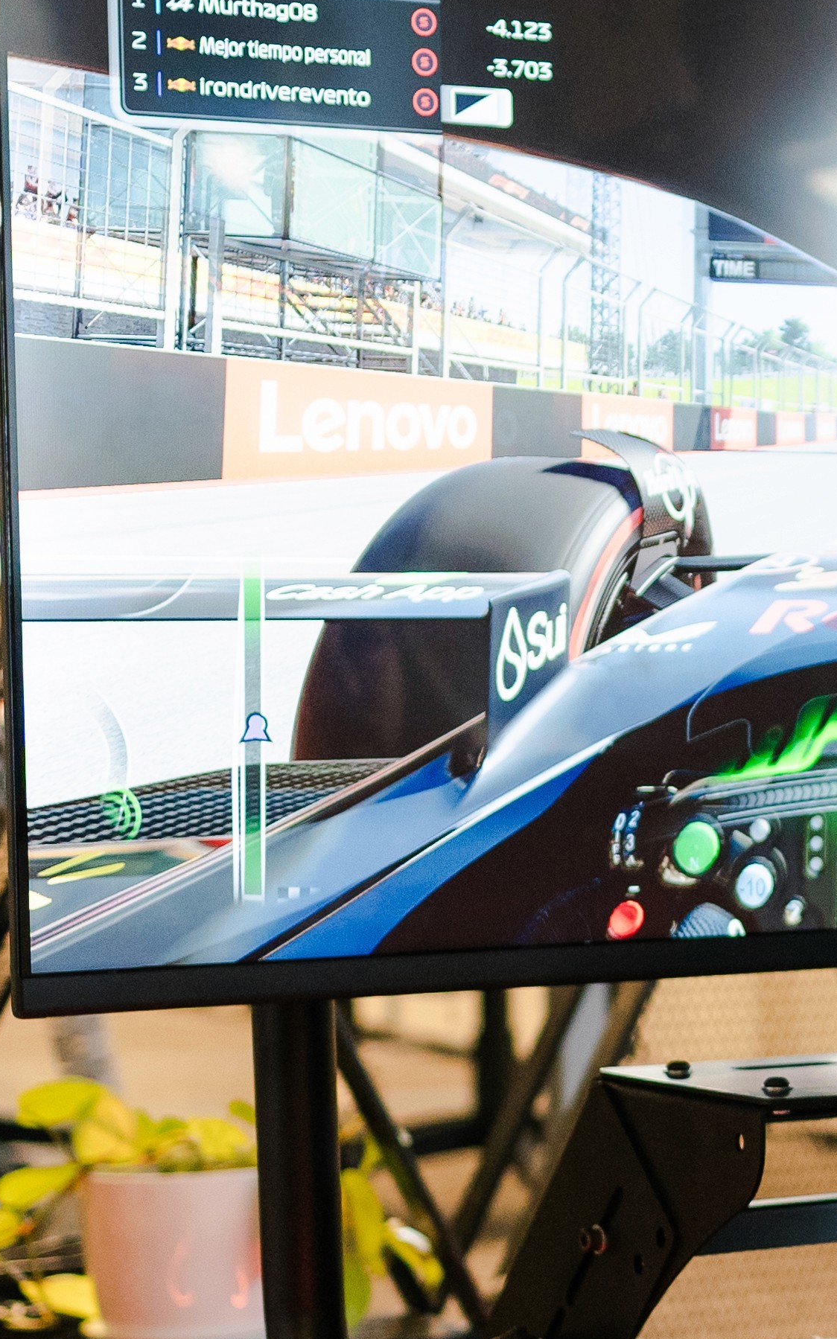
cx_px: 1317
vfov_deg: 17.5
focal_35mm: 119
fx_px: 4344
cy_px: 890
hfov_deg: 10.6
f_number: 1.8
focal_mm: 35
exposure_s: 1/250
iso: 800
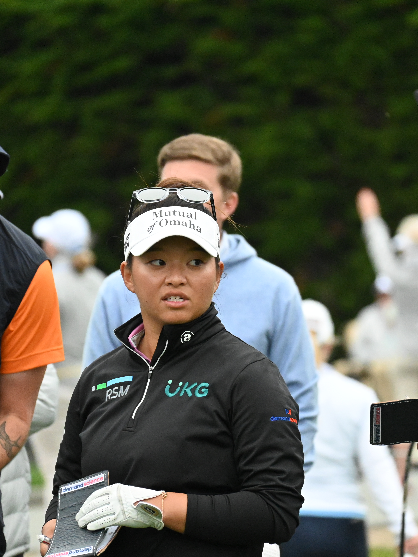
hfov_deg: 2.7
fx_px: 8758
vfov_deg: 3.6
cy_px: 277
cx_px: 251
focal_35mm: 544
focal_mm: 250
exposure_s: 1/4000
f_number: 6.3
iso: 6400
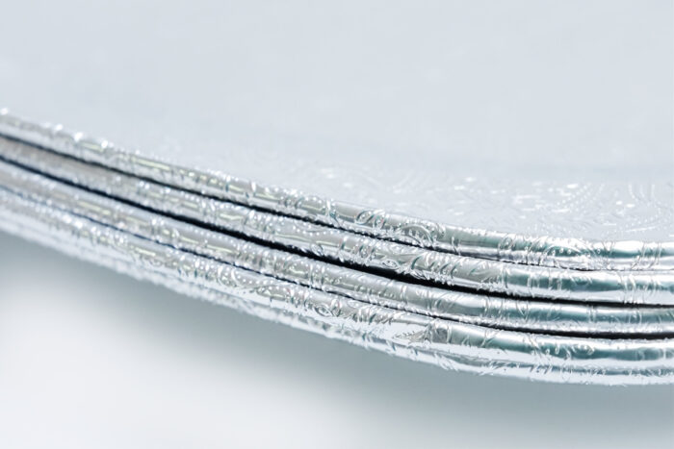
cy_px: 224
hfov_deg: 19.5
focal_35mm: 105
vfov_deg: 13.0
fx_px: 1966
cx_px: 337
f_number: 10
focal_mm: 70
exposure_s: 1/125
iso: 3200
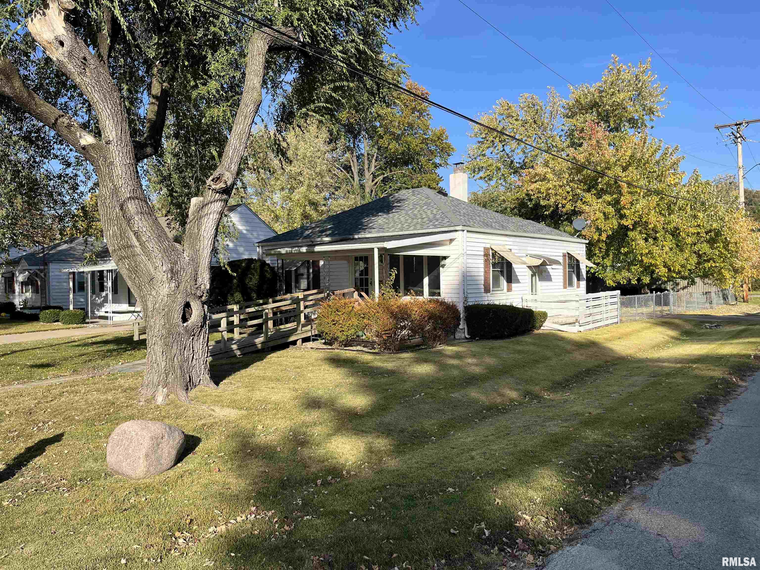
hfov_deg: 67.3
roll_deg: +0.7
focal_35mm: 26
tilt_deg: -1.2
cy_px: 285
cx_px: 380
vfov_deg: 53.1
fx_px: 571
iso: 50
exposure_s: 1/2268
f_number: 1.6
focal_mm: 5.1
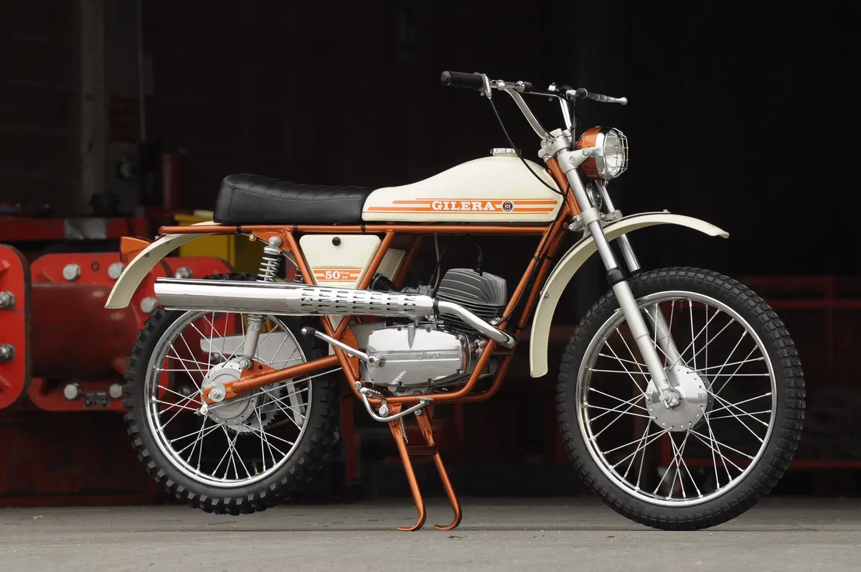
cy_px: 286
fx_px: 6450
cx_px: 430
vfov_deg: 5.1
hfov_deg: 7.6
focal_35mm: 270
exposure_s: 1/250
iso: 800
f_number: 5.6
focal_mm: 180
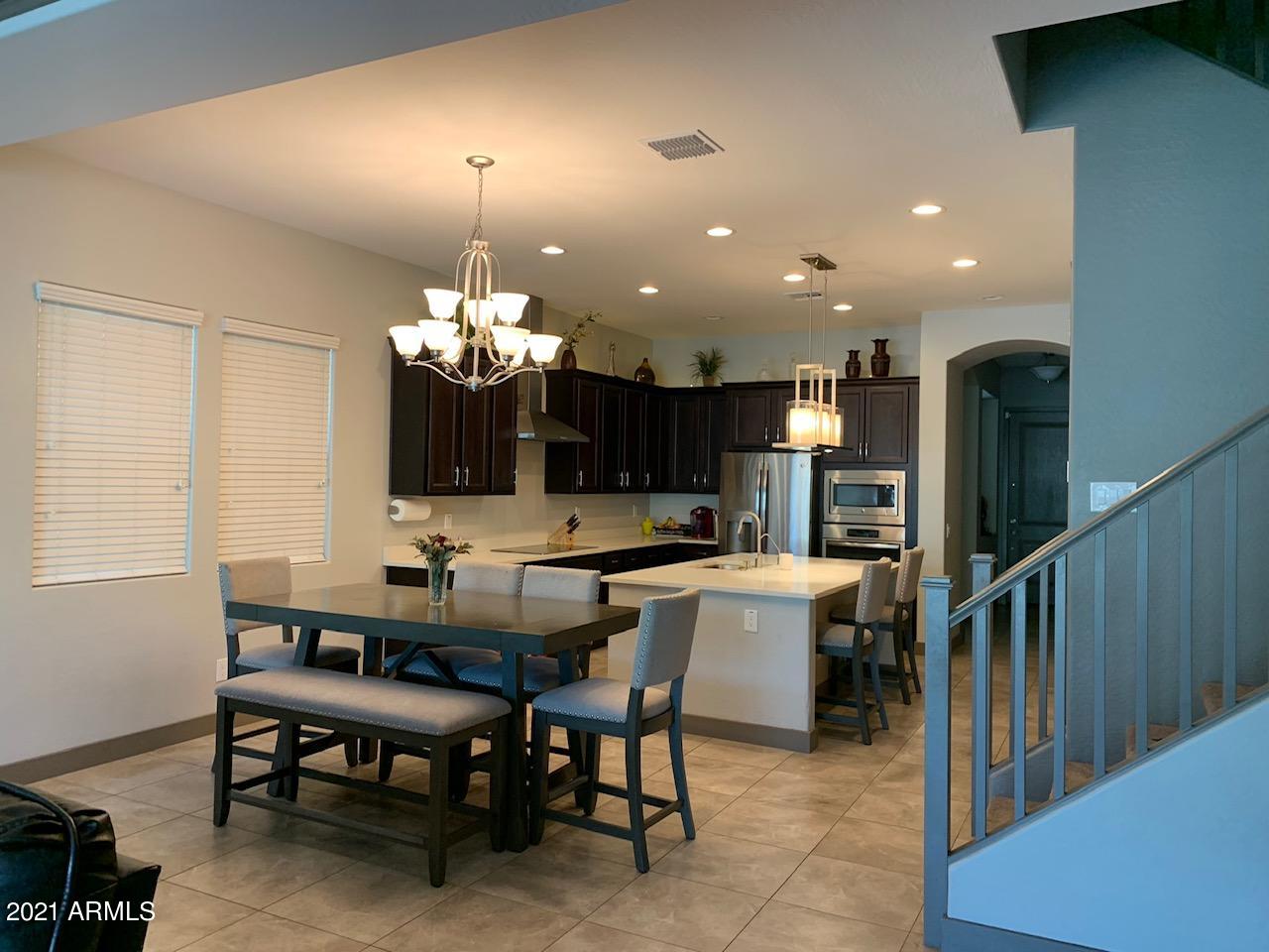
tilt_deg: +0.9
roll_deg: -1.5
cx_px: 634
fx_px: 953
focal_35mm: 26
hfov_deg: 67.3
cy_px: 476
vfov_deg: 53.1
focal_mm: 4.25
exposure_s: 1/60
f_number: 1.8
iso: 100
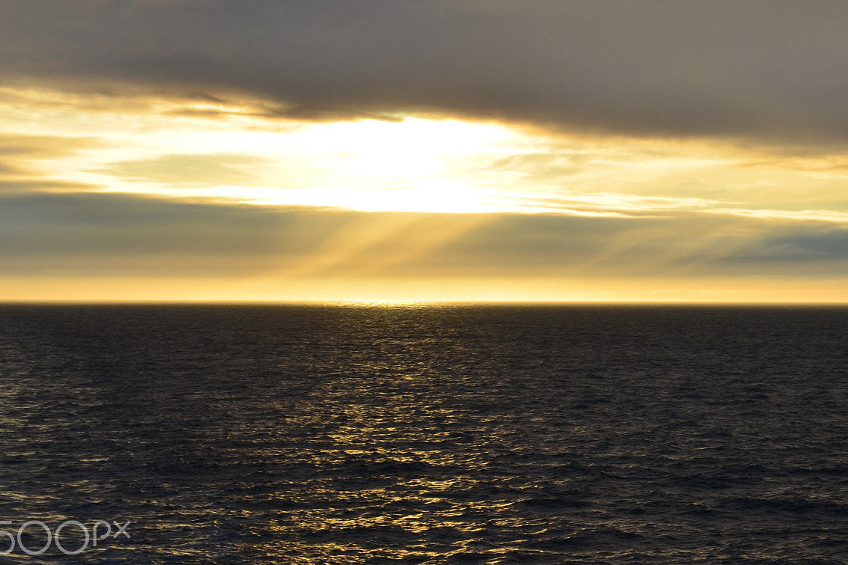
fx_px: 2591
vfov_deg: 12.5
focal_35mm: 110
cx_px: 544
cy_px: 240
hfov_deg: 18.5
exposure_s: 1/250
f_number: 8
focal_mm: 52
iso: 100
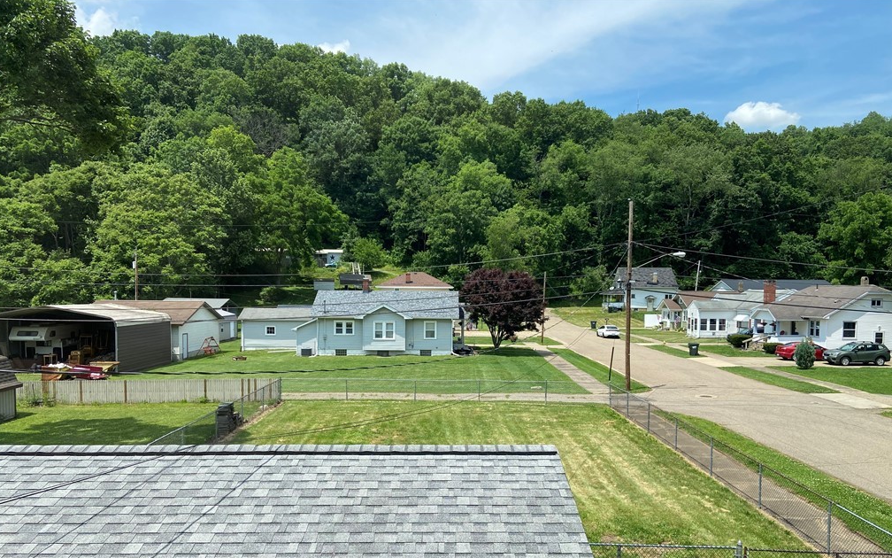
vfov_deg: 44.3
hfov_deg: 66.5
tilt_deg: -3.6
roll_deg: -0.6
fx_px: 681
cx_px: 445
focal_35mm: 28
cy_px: 337
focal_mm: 4.25
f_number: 1.8
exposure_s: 1/1701
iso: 32
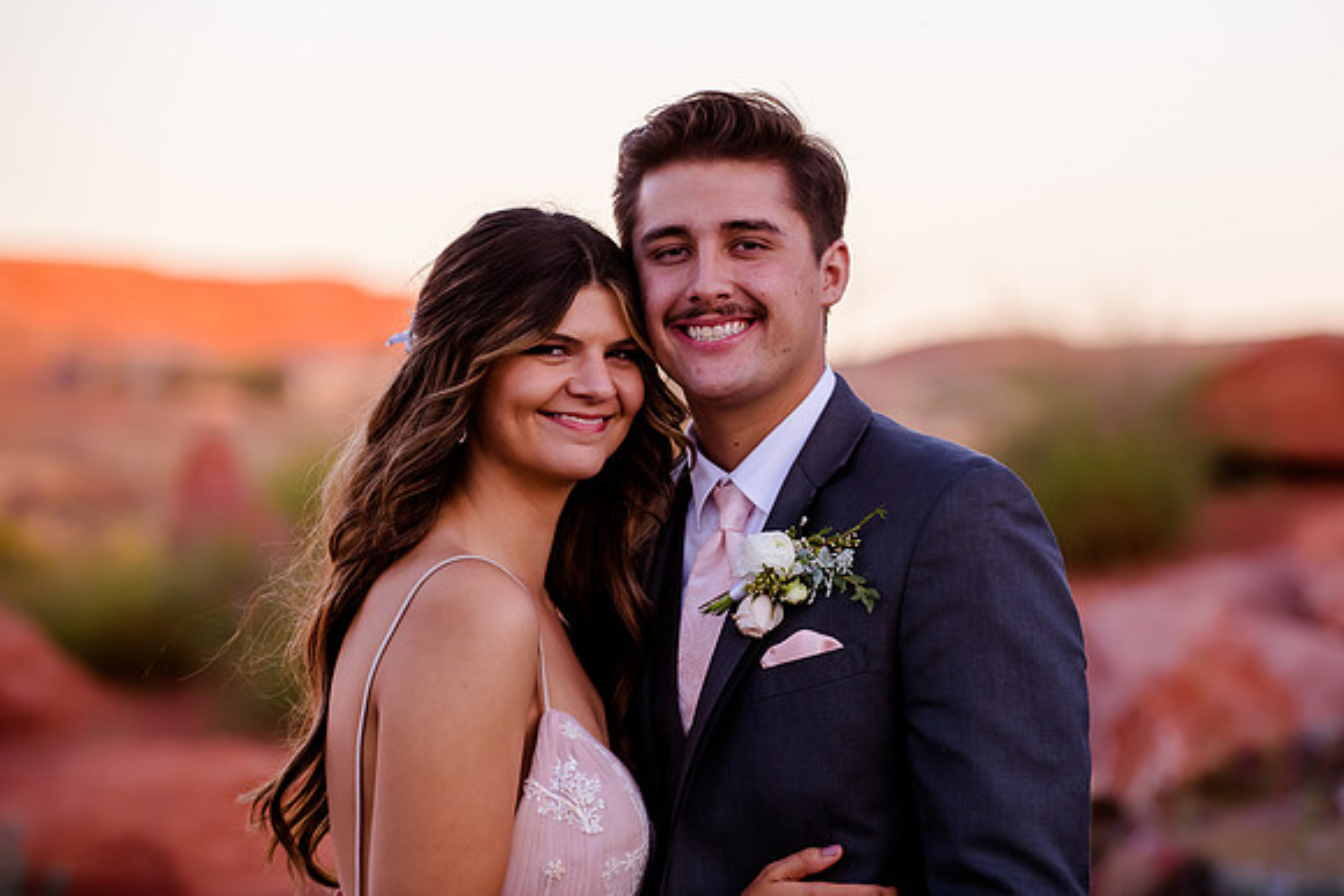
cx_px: 724
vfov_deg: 7.5
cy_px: 348
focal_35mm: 184
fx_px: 6852
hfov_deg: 11.2
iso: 500
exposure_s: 1/500
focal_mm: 150
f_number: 4
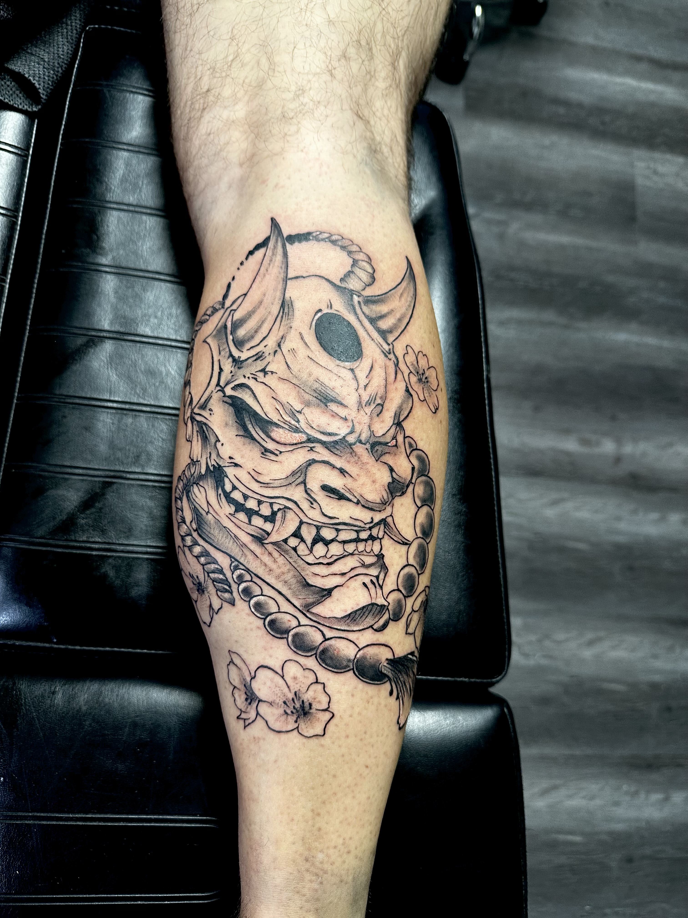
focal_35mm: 24
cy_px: 459
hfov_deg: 56.8
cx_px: 344
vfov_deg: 71.6
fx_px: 636
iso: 160
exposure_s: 1/50
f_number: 1.78
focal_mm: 6.86
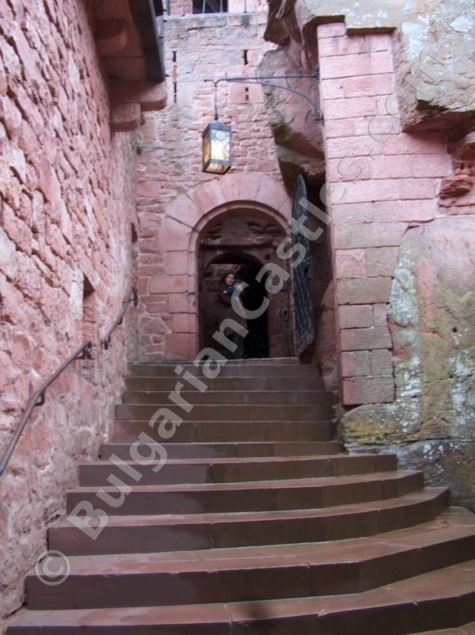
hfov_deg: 38.6
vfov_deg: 50.2
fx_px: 678
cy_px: 318
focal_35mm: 37
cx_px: 238
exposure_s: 1/4
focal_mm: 7.6
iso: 111
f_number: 9.5
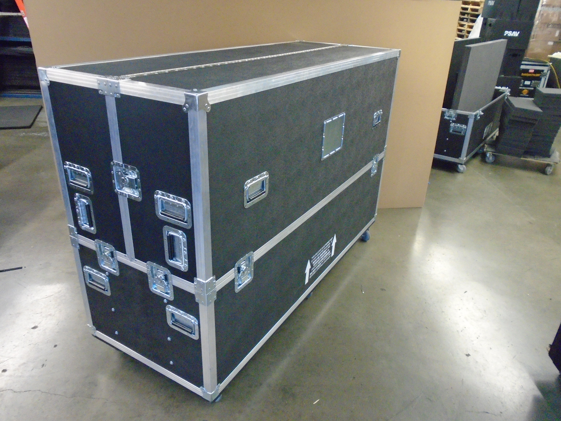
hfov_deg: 67.3
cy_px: 210
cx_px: 280
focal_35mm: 26
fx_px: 421
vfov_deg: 53.1
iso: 800
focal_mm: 4.6
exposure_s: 1/15
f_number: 3.2
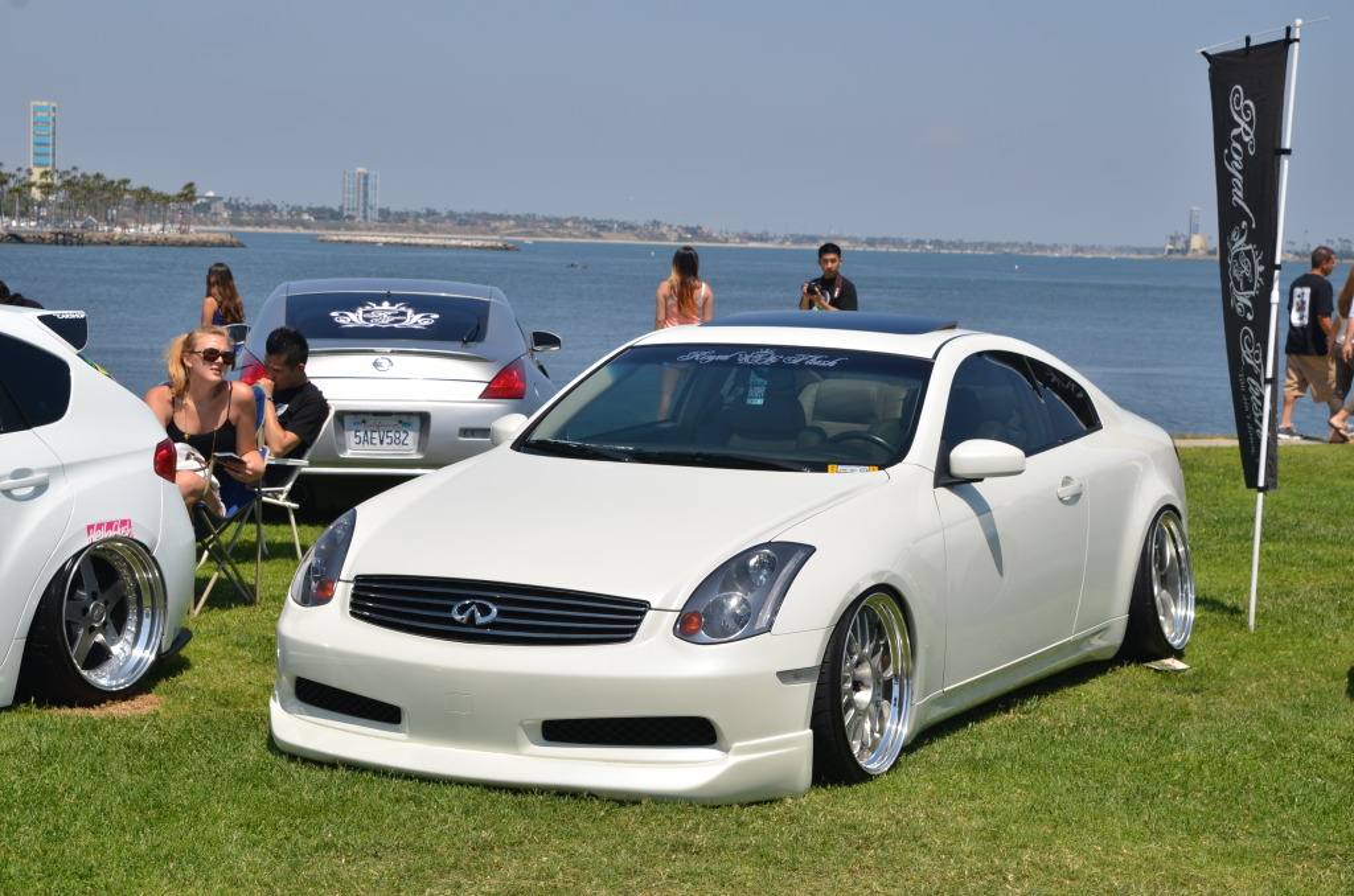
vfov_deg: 18.1
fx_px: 2815
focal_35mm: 75
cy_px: 448
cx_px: 677
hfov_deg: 27.0
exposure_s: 1/320
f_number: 9
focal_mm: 50
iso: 100
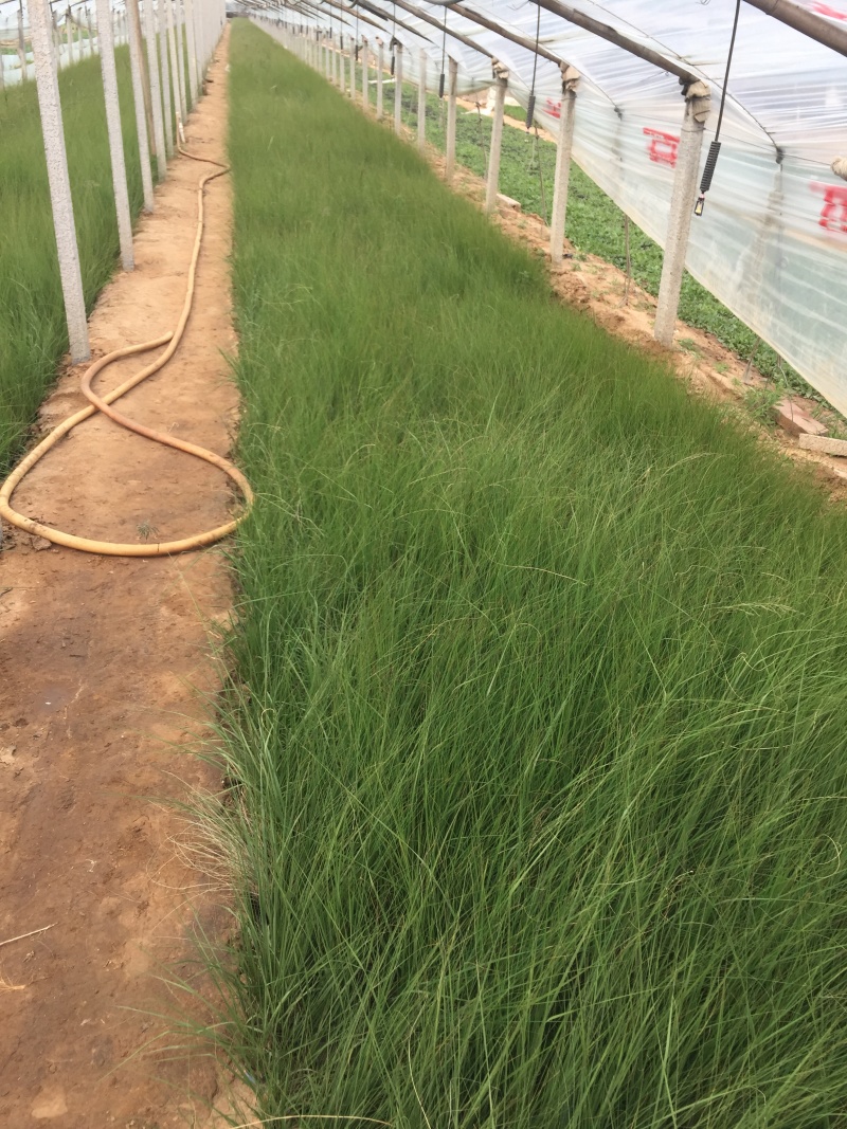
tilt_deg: -28.9
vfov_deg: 61.7
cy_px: 564
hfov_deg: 48.2
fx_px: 946
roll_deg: -2.8
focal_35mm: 29
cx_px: 424
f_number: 2.2
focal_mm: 4.15
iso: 32
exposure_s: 1/565
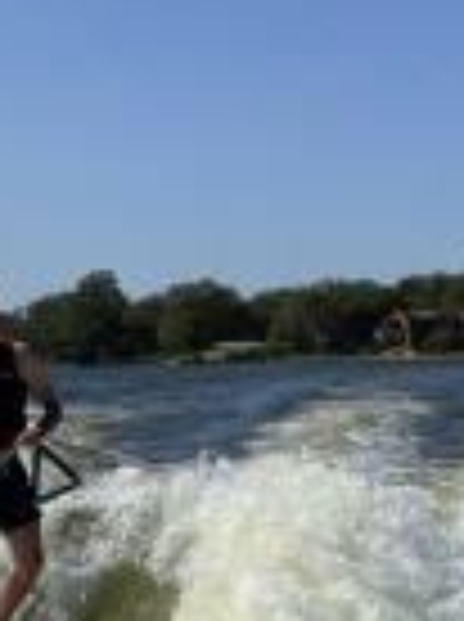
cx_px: 9
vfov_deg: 27.9
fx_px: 1237
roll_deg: +1.4
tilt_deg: -4.8
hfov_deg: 20.6
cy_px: 454
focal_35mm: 69
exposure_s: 1/6061
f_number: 1.8
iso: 32
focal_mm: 4.25
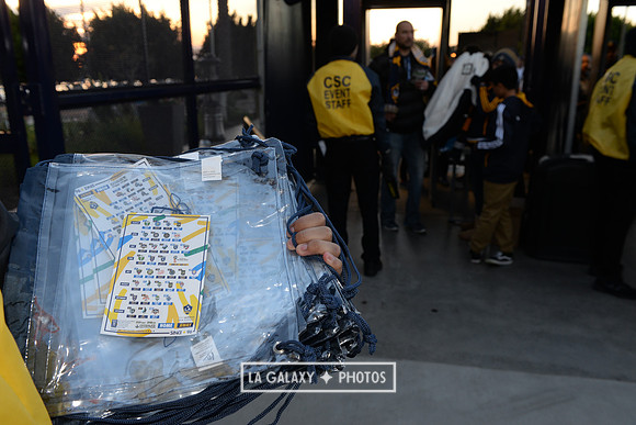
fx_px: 565
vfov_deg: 41.1
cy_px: 212
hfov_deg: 58.7
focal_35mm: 32
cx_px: 318
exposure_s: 1/160
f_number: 7.1
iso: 800
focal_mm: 32
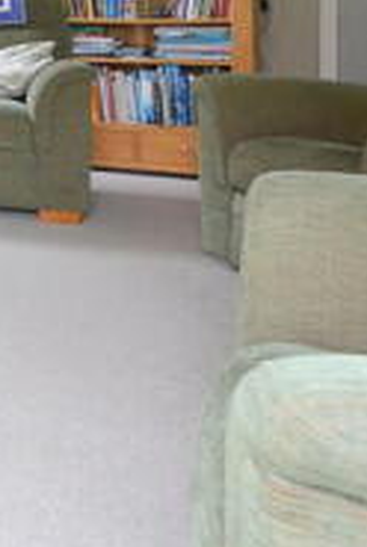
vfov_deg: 34.1
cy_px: -1
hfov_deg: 16.4
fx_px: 807
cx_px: -440
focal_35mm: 53
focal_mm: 10
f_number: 5
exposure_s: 1/30
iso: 1600
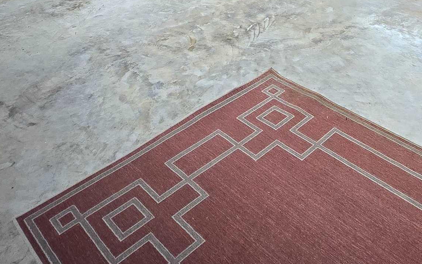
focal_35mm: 37
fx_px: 426
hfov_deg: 52.2
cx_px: 263
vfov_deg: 25.0
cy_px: -146
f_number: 2.2
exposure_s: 1/60
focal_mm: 2.2
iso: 200
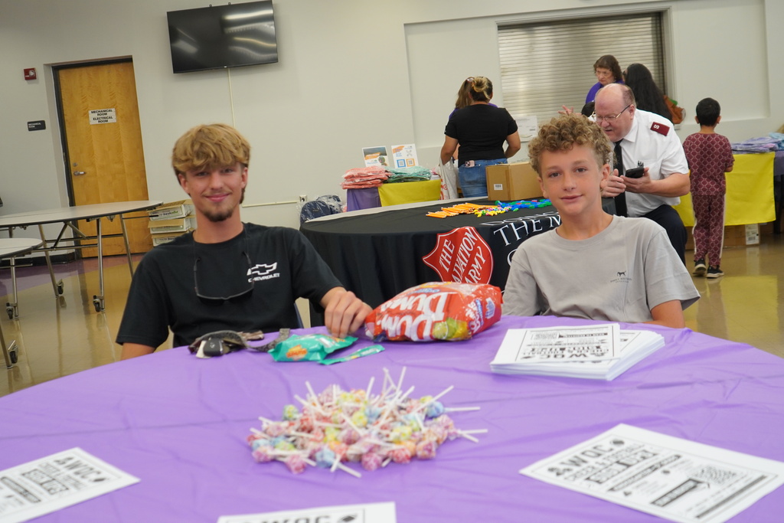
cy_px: 262
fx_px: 915
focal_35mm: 42
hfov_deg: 46.4
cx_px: 392
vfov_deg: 31.9
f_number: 4
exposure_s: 1/160
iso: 800
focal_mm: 28
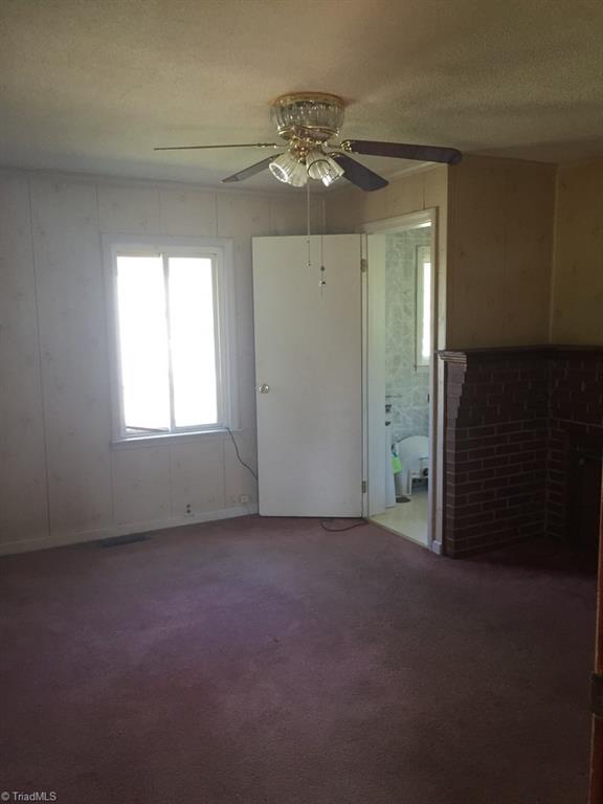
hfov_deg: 48.2
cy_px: 402
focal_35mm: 29
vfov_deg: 61.7
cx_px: 302
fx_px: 674
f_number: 2.2
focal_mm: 4.15
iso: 50
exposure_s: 1/30
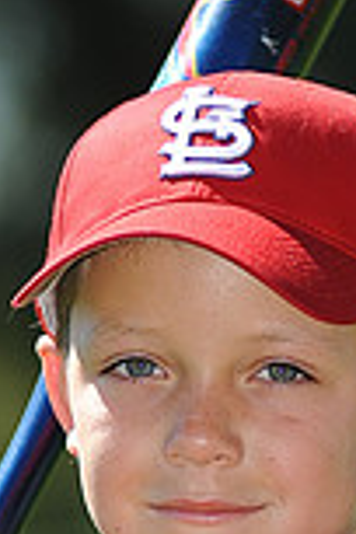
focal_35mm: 684
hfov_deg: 2.0
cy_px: 698
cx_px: 265
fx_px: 10145
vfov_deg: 3.0
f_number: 4.5
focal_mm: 180
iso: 200
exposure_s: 1/800
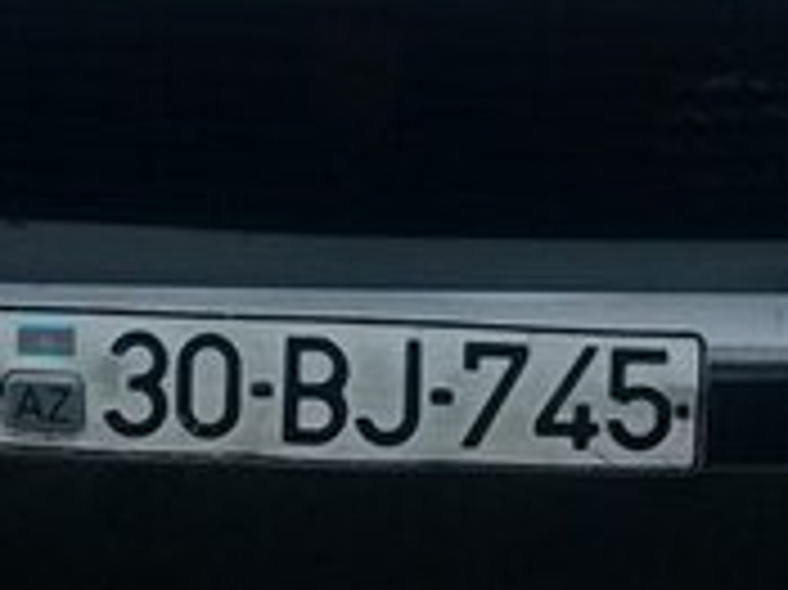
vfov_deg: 12.1
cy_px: -281
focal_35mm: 117
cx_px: 324
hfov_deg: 16.8
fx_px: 2662
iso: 64
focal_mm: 3.3
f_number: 2.2
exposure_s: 1/436
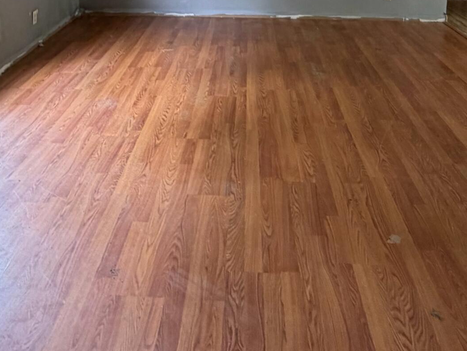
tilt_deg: -8.6
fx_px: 540
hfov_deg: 46.8
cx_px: 217
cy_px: -25
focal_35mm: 40
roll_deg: -0.9
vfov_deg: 32.2
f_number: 2.2
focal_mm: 2.22
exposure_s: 1/121
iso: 320
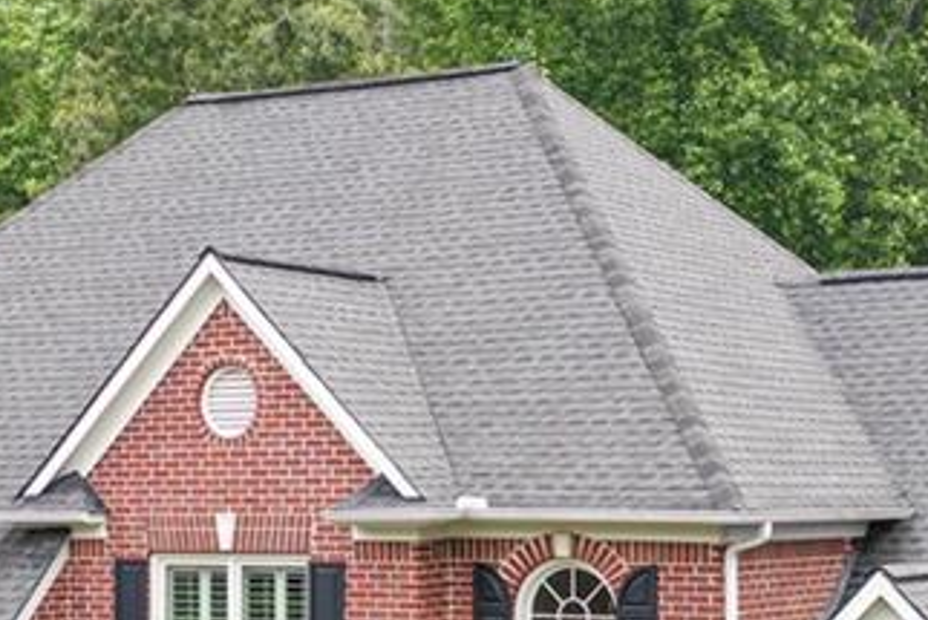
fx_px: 2295
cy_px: 707
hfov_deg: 22.9
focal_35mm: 89
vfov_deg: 14.9
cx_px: 473
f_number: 2.8
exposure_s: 1/30
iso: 250
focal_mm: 10.26
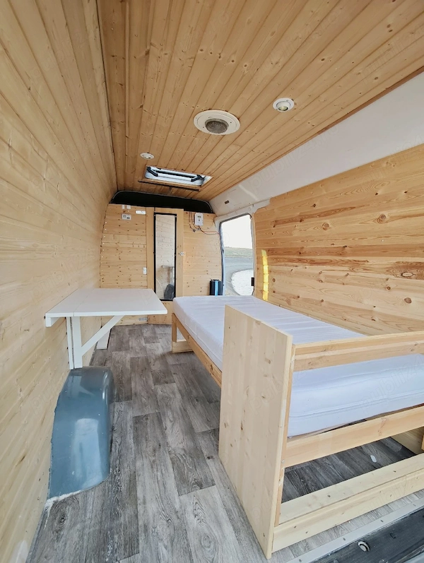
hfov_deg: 85.8
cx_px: 212
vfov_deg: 102.0
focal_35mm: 14
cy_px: 282
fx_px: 228
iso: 100
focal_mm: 2.16
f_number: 2.2
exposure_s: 1/54.9
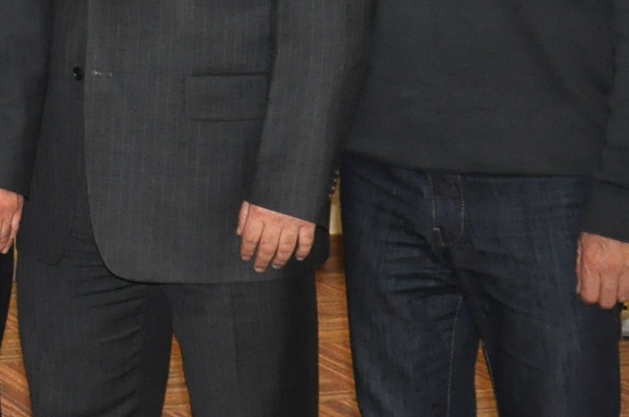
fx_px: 2872
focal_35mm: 165
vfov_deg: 8.1
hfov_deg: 11.8
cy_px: -233
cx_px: -395
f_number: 3.8
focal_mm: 21
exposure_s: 1/60
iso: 800
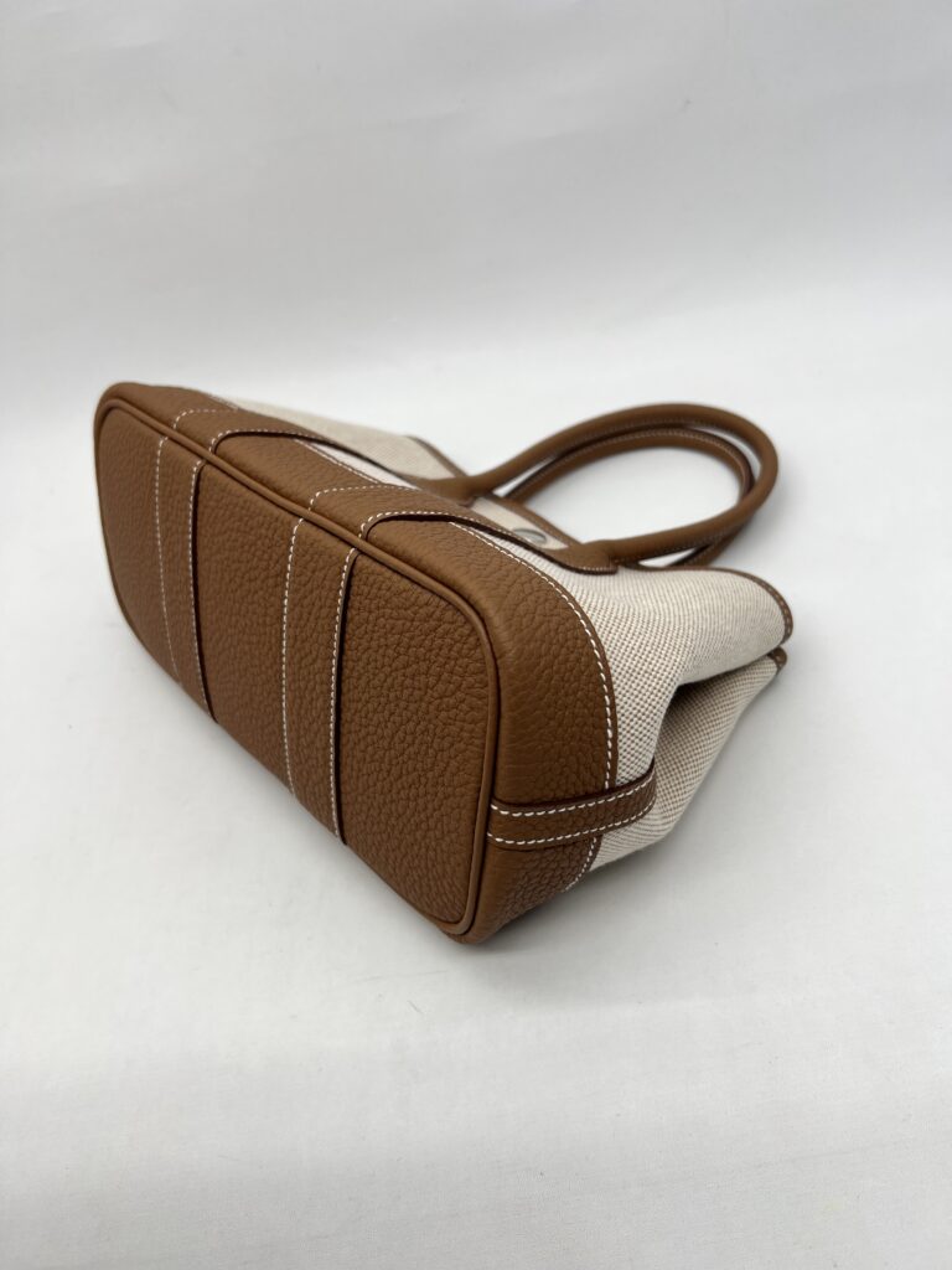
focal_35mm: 26
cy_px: 635
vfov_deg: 67.3
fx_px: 953
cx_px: 476
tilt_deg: -39.5
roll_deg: +11.3
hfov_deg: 53.1
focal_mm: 5.7
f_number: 1.5
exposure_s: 1/227
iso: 40
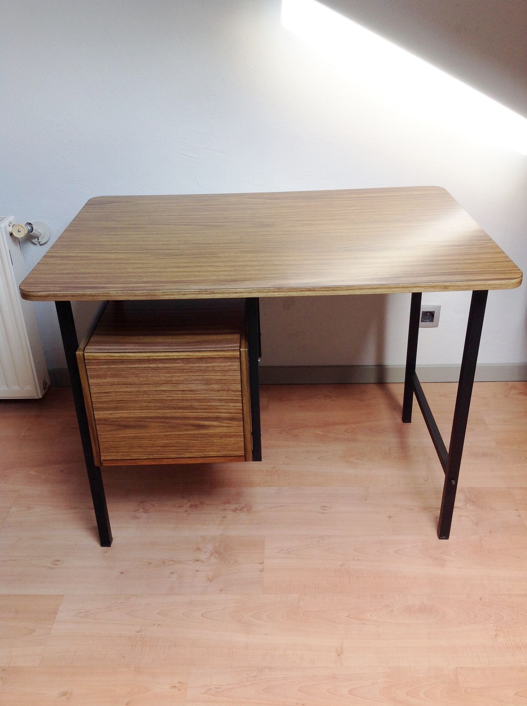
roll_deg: +3.2
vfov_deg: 52.7
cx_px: 264
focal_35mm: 35
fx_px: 712
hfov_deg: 40.6
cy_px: 353
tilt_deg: -27.4
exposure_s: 1/60
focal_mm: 4.28
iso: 50
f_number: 2.4
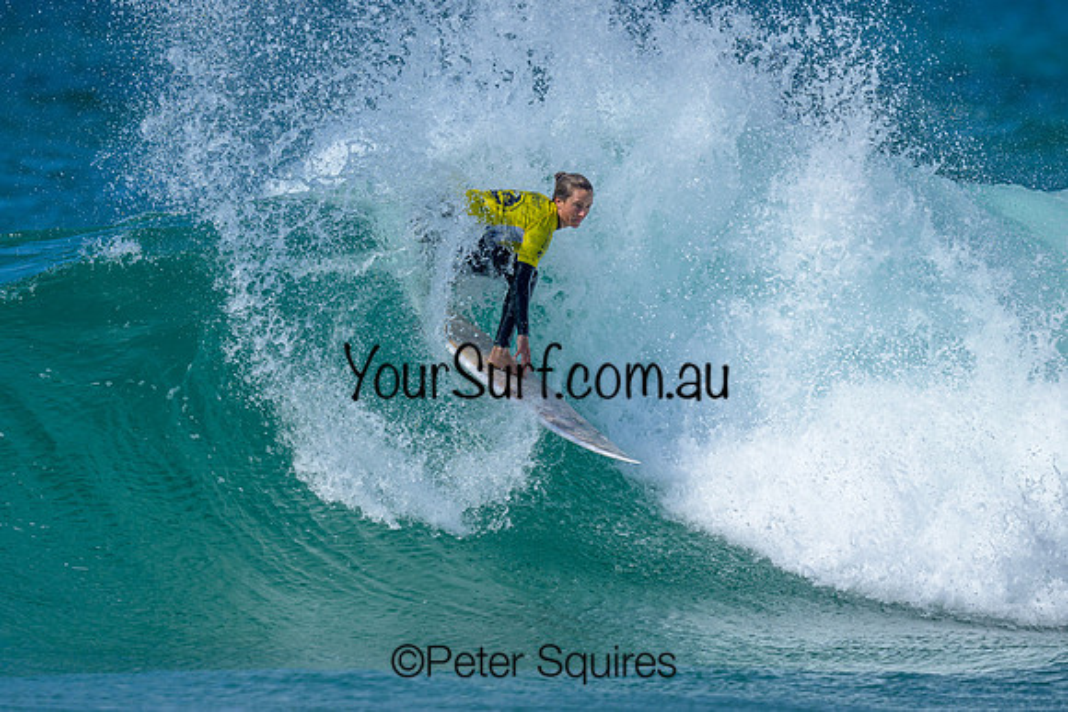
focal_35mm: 1099
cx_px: 340
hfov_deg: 1.9
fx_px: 32611
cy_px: 387
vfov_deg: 1.3
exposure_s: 1/2000
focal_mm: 800
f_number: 6.3
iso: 250
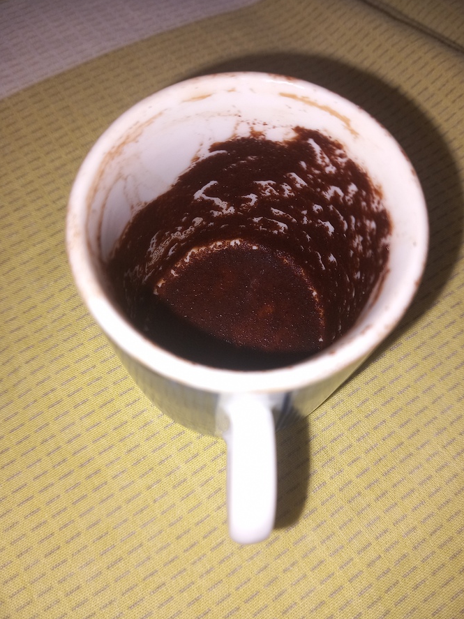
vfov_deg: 63.4
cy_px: 318
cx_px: 234
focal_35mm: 28
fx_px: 501
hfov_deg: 49.7
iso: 40
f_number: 1.8
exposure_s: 1/100
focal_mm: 4
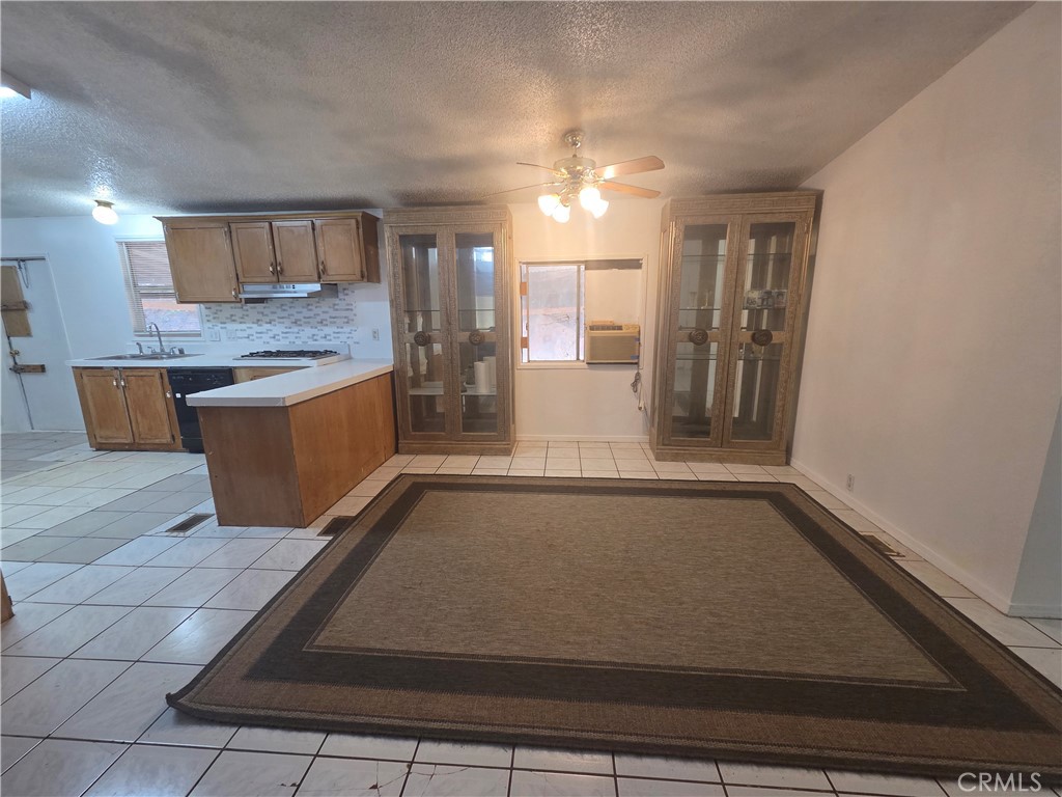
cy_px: 398
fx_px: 399
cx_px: 531
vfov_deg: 89.9
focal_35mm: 13
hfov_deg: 106.2
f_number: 2.2
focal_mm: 2.2
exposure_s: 1/60
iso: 200
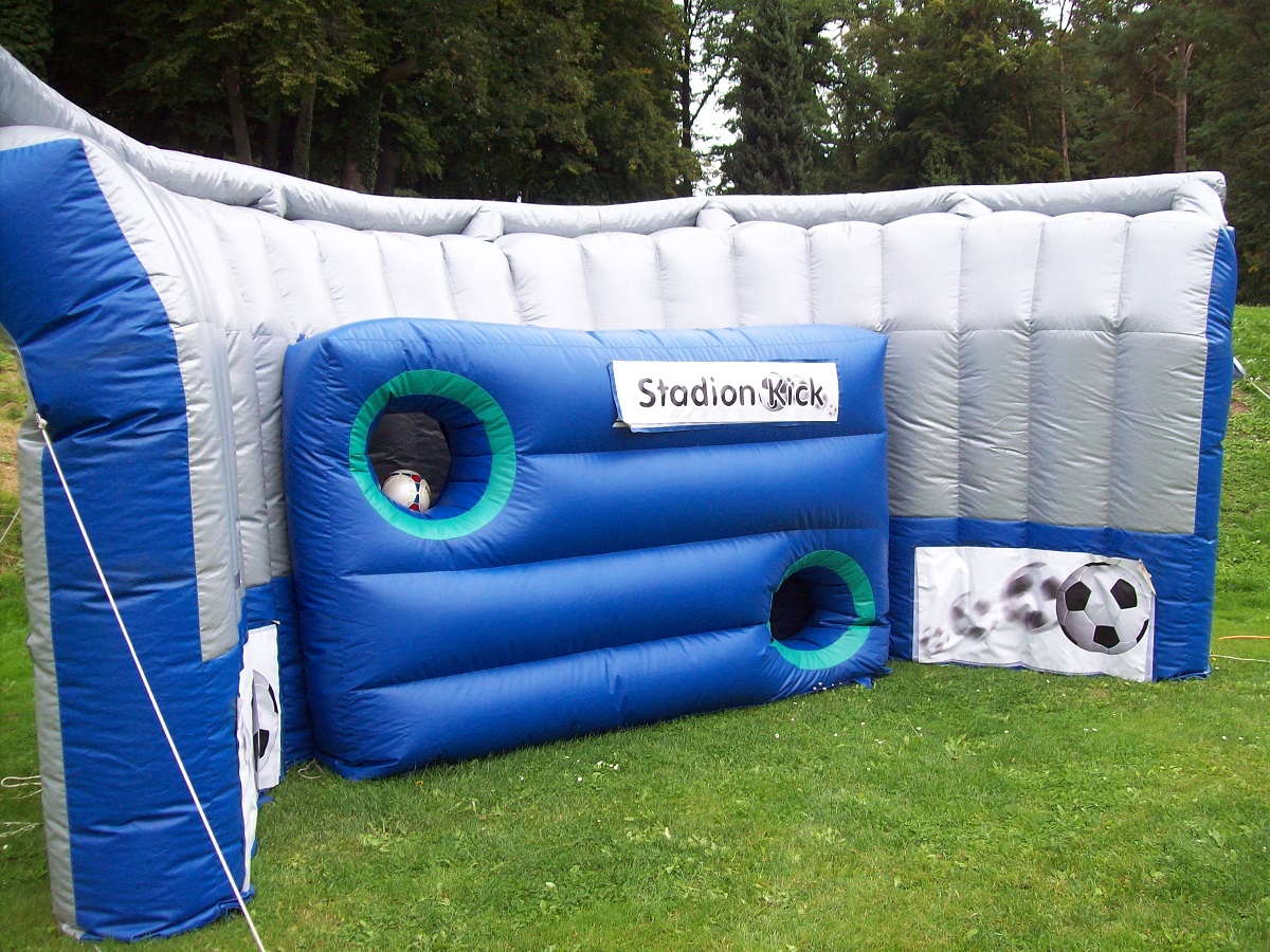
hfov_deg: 51.4
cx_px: 635
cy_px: 476
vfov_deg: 39.7
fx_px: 1321
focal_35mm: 36
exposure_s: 1/143
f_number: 2.7
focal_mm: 6
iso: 80
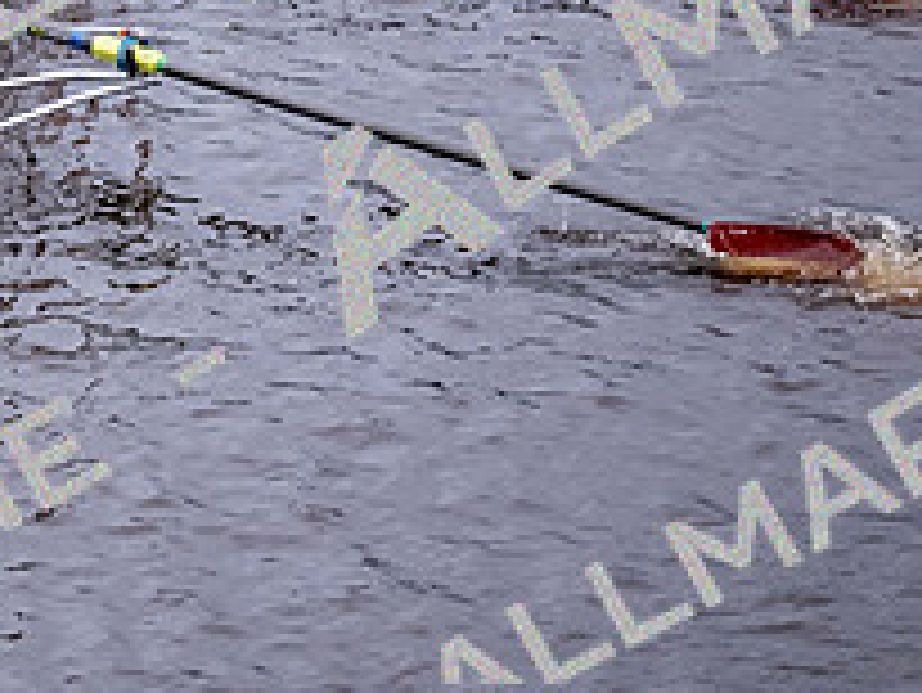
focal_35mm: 545
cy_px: -88
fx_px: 14525
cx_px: -63
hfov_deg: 3.6
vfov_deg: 2.7
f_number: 2.8
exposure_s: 1/2000
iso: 2800
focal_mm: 200
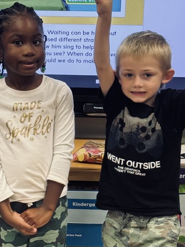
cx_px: 20
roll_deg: +0.1
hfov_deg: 12.9
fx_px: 813
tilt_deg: -16.7
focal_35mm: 114
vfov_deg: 17.2
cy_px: 162
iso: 64
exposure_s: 1/60
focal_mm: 6.76
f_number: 1.78
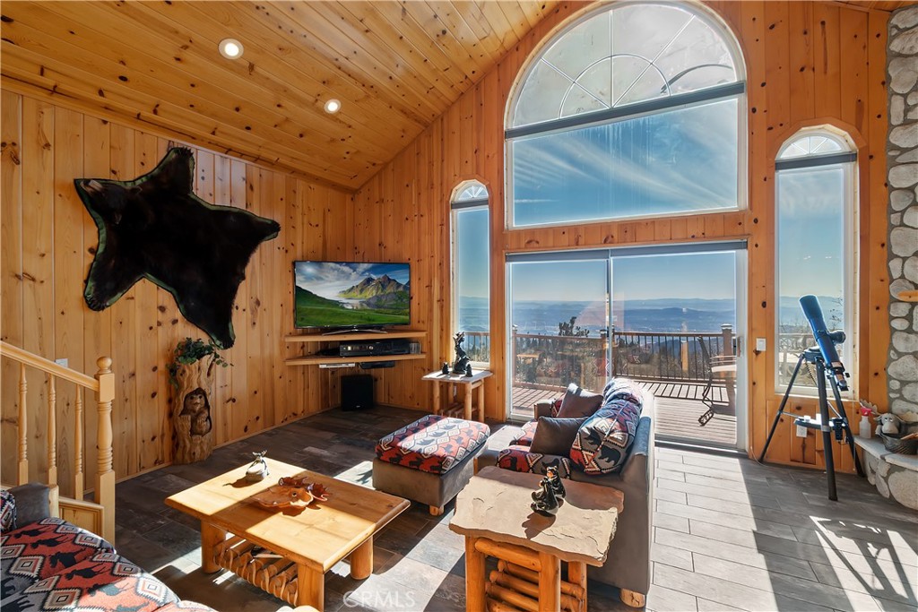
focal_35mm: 15
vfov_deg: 77.3
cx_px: 459
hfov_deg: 100.4
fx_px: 383
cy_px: 306
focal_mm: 10
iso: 100
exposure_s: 1/30
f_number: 8
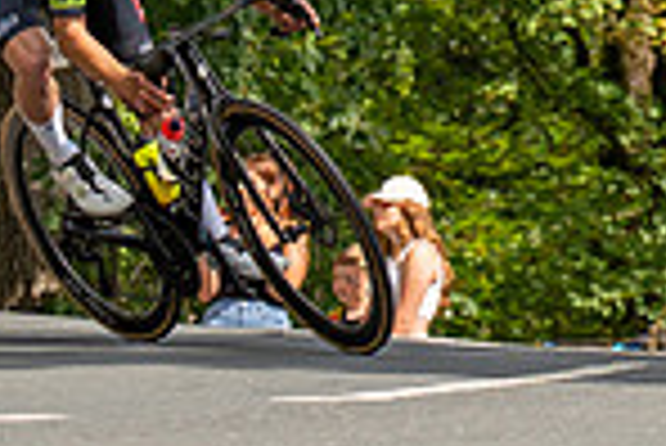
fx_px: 11444
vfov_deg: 2.2
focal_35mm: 618
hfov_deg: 3.3
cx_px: 327
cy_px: -105
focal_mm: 95
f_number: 5
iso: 250
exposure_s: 1/1000
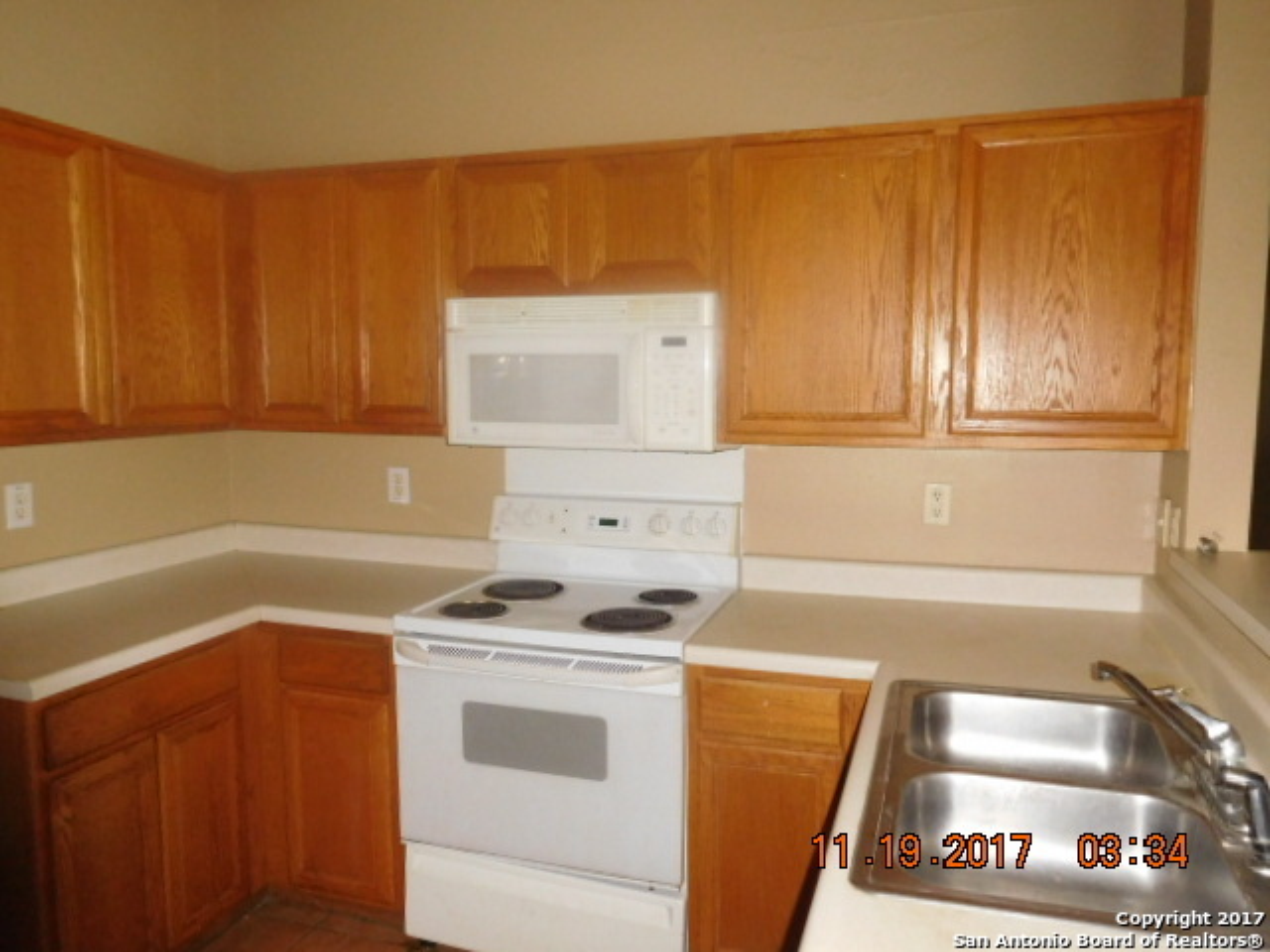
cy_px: 476
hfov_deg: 69.4
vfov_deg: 54.9
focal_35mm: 25
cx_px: 635
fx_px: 917
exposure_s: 1/30
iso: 560
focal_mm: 4.5
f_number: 3.4
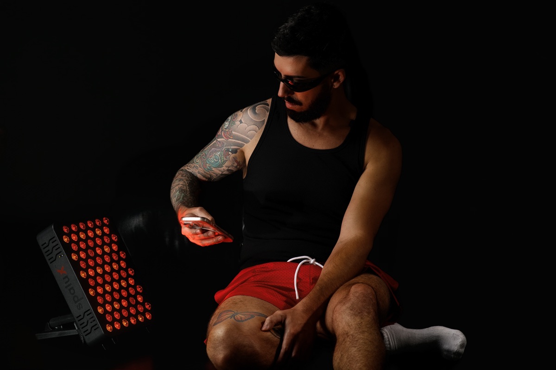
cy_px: 185
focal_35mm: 100
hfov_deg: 20.4
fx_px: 1544
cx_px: 278
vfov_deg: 13.7
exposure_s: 1/200
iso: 100
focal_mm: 100
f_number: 10
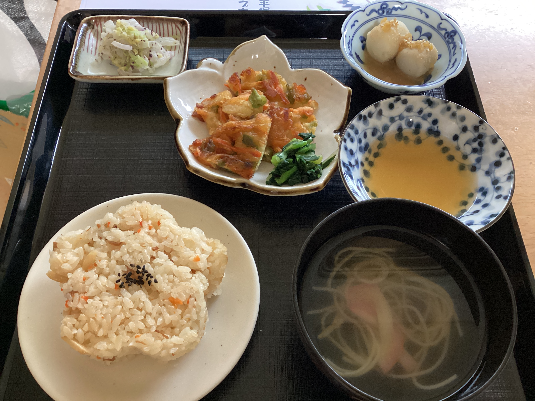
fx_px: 479
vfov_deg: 45.4
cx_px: 268
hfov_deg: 58.4
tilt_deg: -60.6
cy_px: 200
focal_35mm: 31
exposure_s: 1/30
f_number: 2.4
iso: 400
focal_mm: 3.3
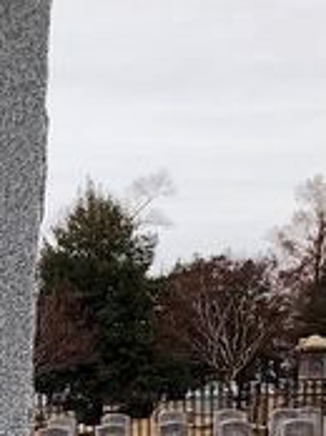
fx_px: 1624
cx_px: -379
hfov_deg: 10.3
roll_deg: +1.5
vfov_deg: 13.9
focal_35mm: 129
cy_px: 739
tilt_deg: -11.8
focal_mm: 4
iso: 20
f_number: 1.8
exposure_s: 1/125
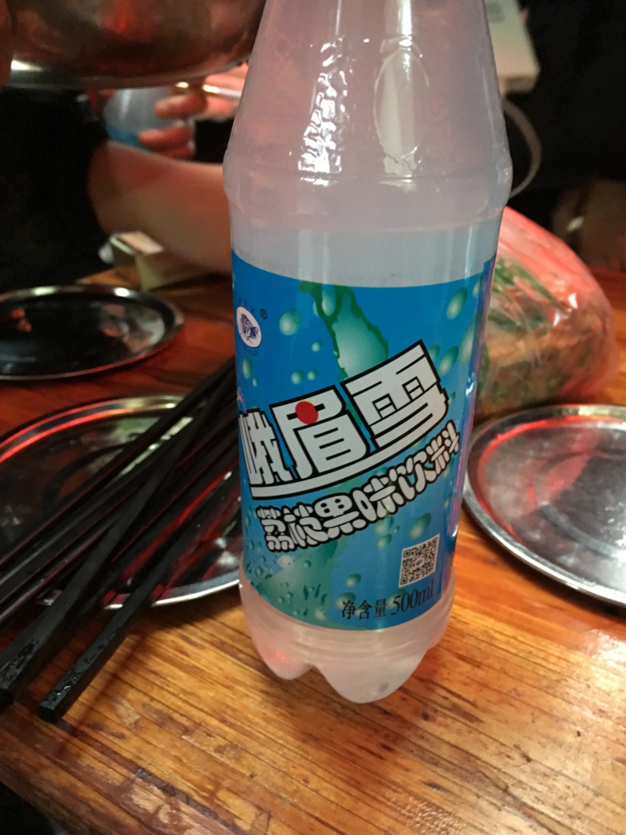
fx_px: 699
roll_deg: -3.1
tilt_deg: -29.4
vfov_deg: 61.7
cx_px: 313
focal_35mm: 29
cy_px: 418
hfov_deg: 48.2
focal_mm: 4.15
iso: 125
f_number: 2.2
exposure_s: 1/4
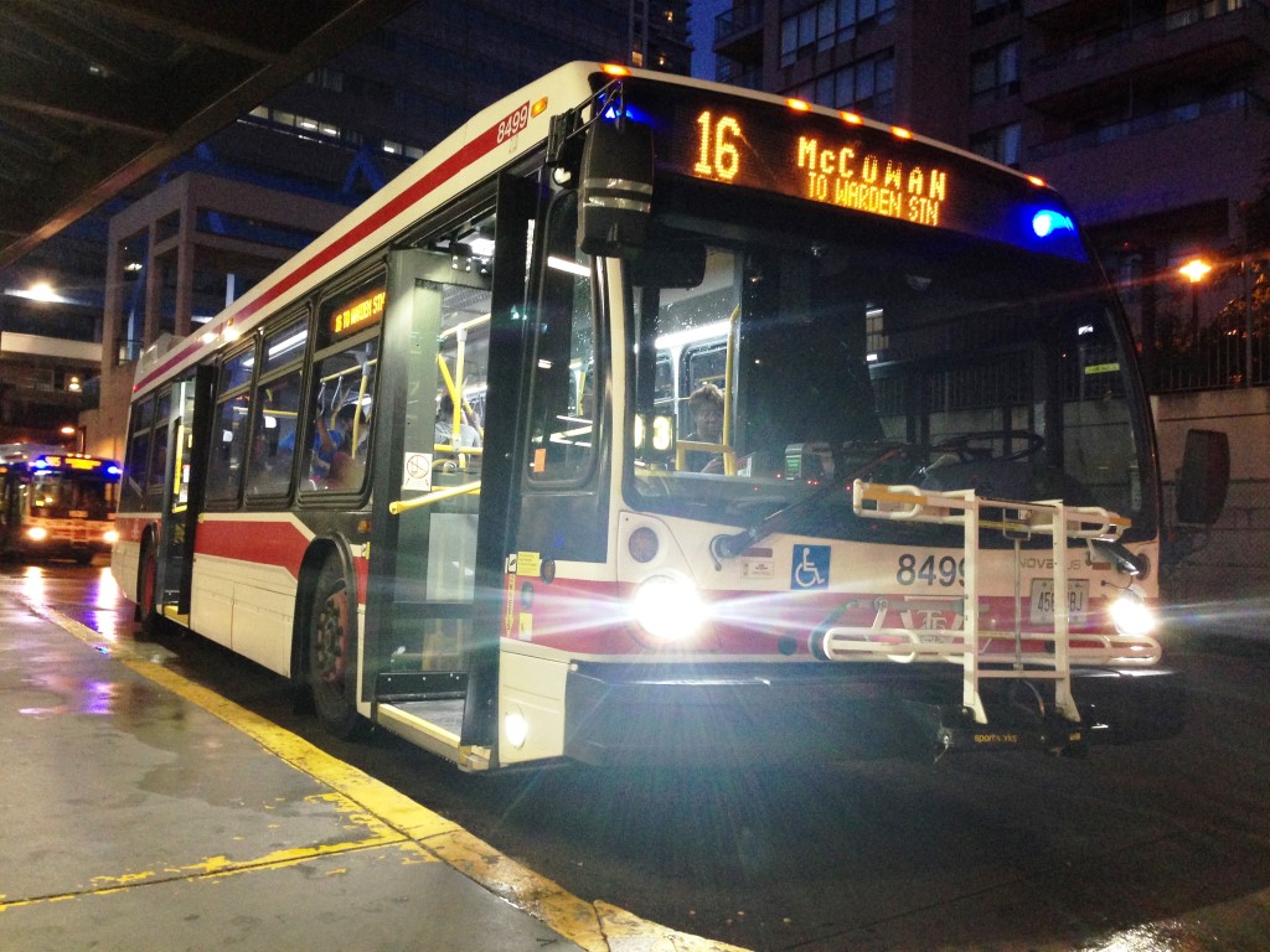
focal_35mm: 33
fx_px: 1211
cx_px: 635
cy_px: 476
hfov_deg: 55.4
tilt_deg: +3.9
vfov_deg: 42.9
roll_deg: -2.5
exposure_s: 1/20
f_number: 2.4
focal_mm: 4.12
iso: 250
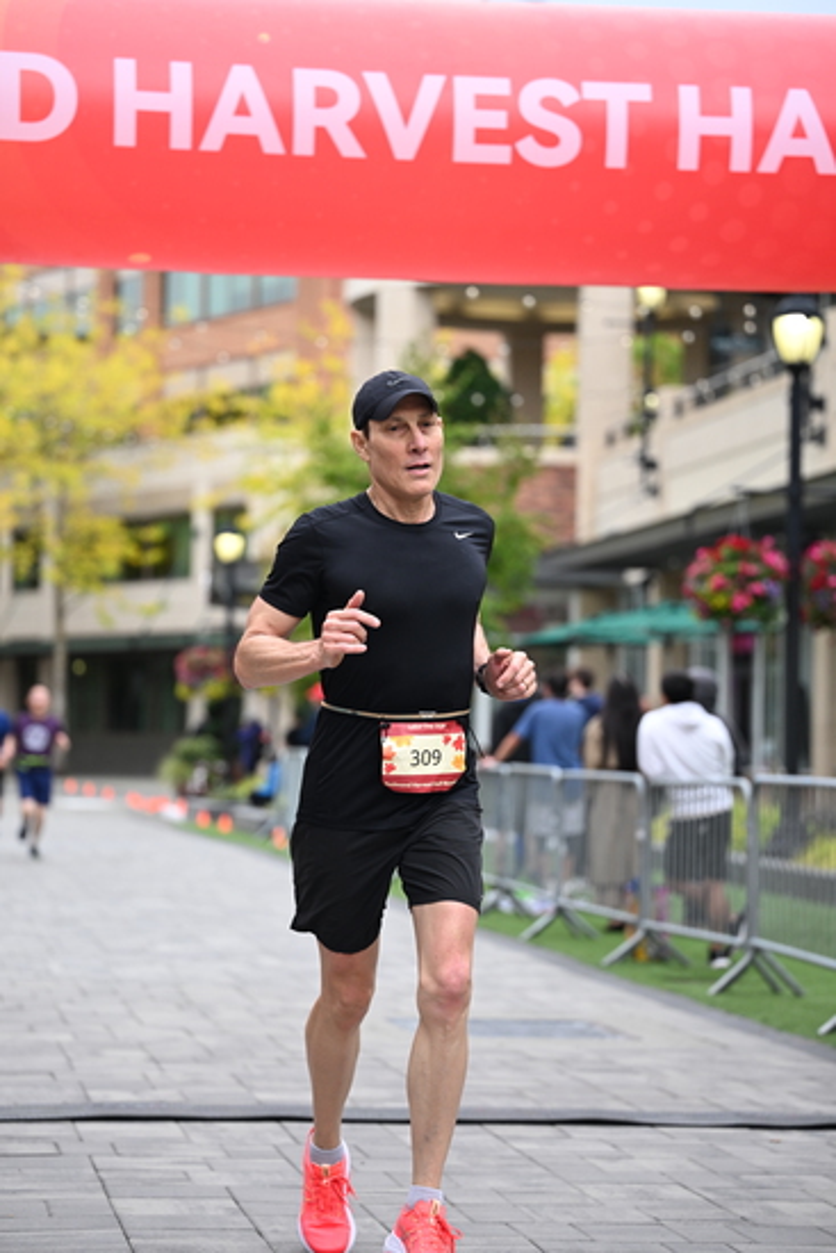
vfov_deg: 22.1
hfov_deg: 14.9
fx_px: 3202
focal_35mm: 92
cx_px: 418
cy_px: 626
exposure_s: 1/2000
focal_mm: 92
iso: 640
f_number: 2.8
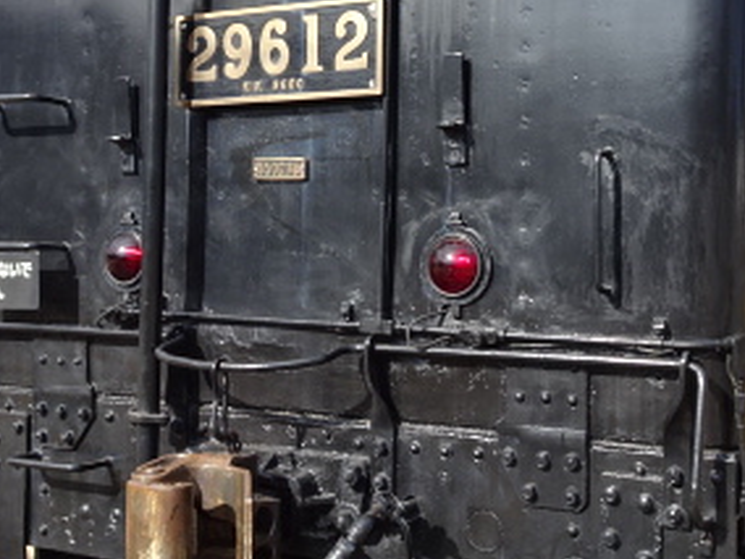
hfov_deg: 35.5
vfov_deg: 27.0
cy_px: 244
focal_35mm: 54
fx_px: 1162
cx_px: 414
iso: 80
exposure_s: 1/500
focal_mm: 4.1
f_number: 3.5
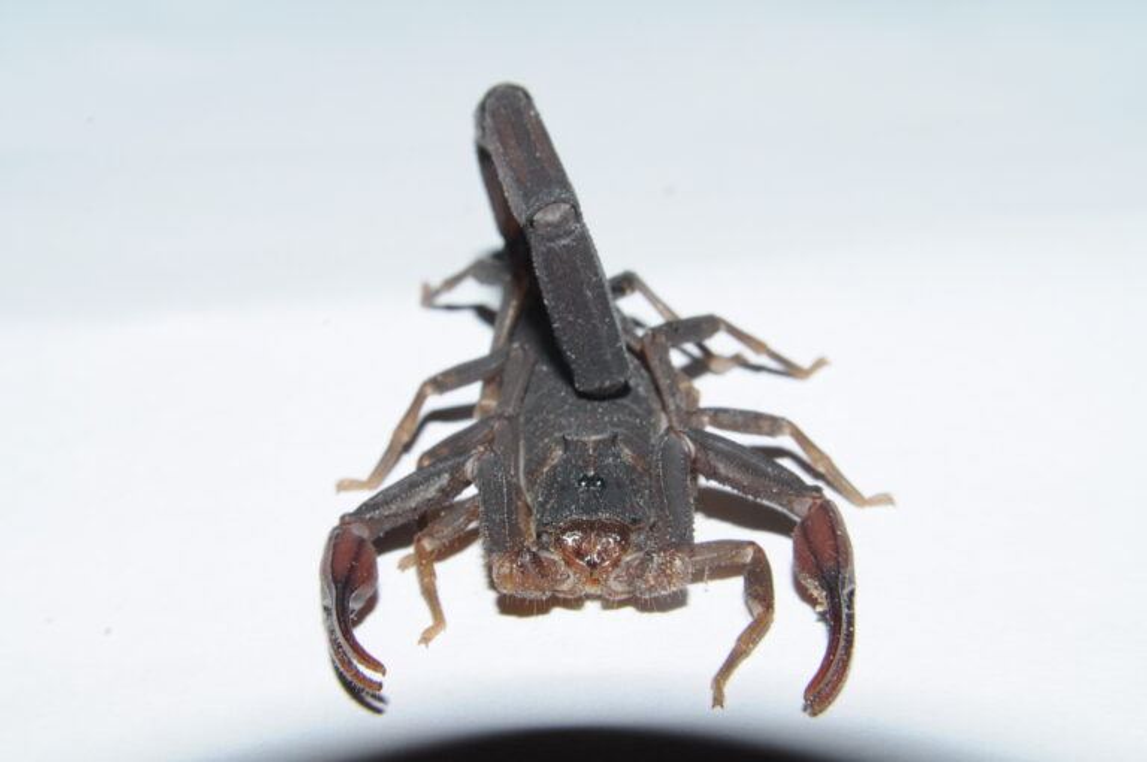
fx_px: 1527
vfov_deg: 28.0
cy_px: 381
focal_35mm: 48
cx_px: 574
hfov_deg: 41.2
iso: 200
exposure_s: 1/60
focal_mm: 32
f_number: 25
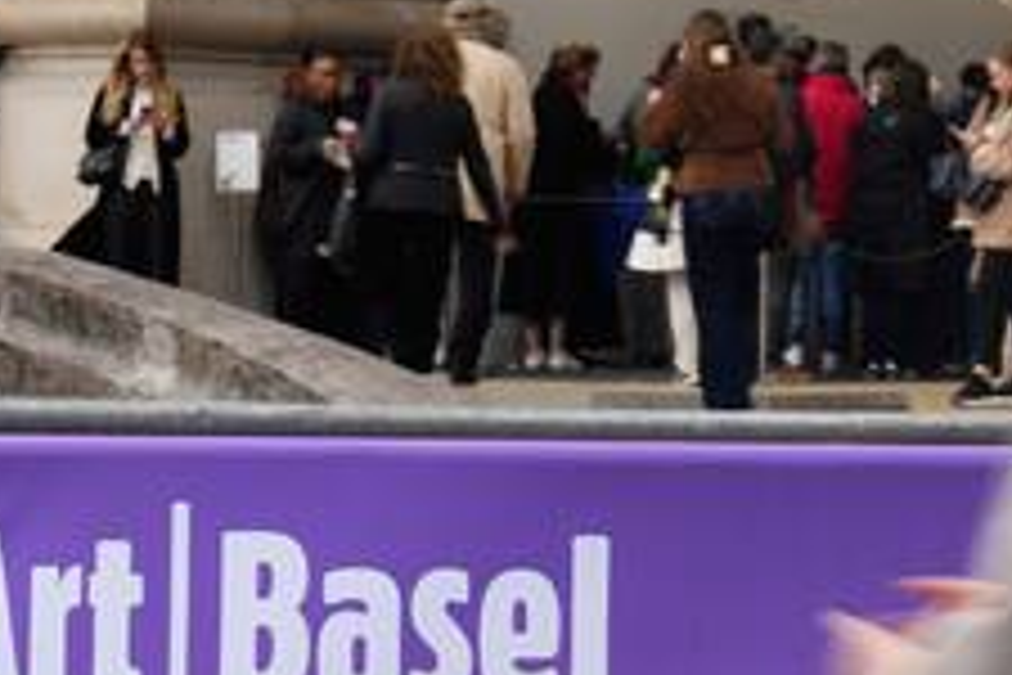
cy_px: 695
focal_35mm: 326
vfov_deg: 4.2
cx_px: 891
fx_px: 9164
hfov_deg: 6.3
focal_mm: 70
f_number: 11
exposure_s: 1/15
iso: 200
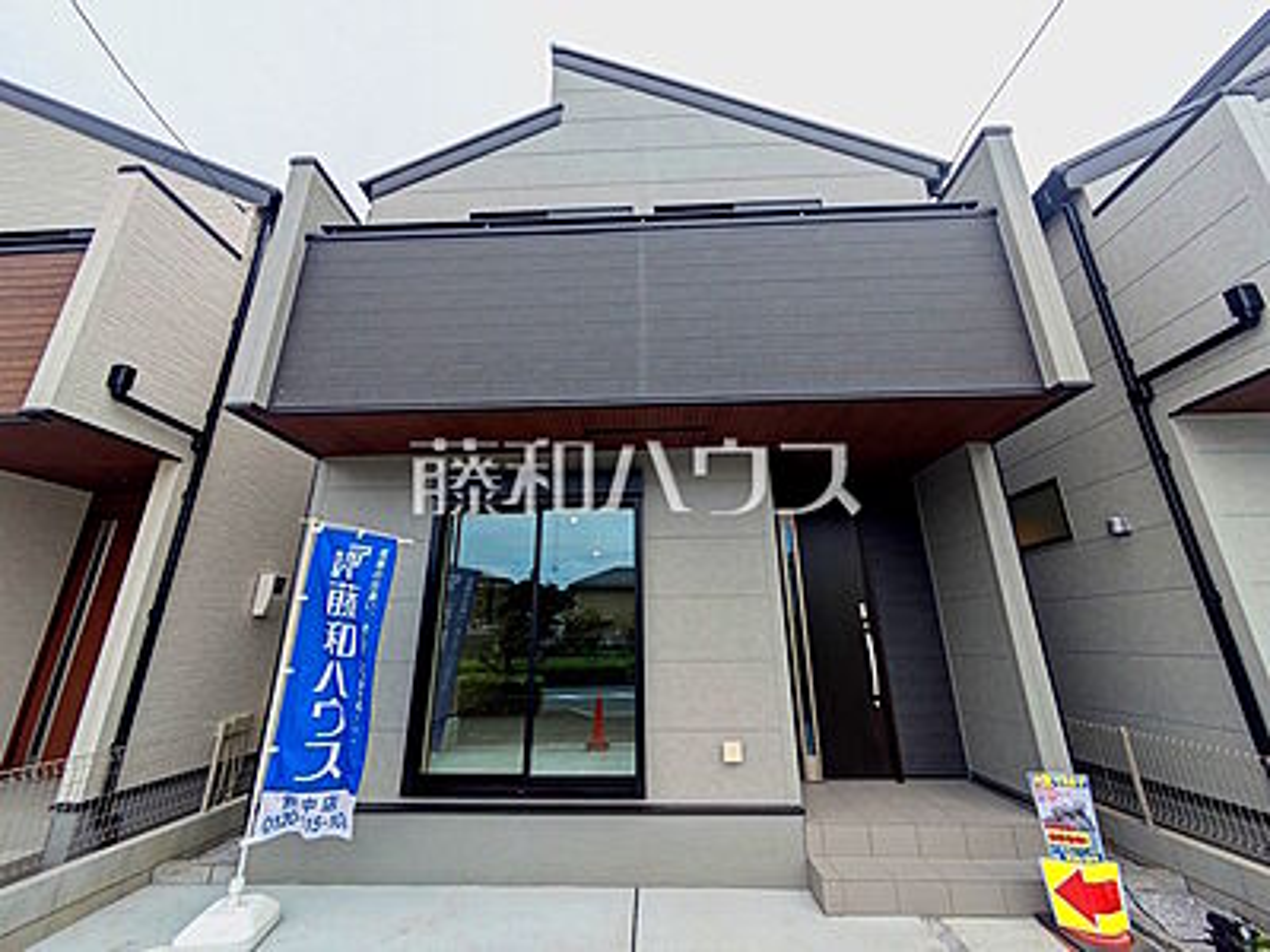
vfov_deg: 85.7
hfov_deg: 102.1
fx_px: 514
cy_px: 476
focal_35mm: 14
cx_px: 635
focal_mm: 1.83
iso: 50
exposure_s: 1/1605
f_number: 2.2
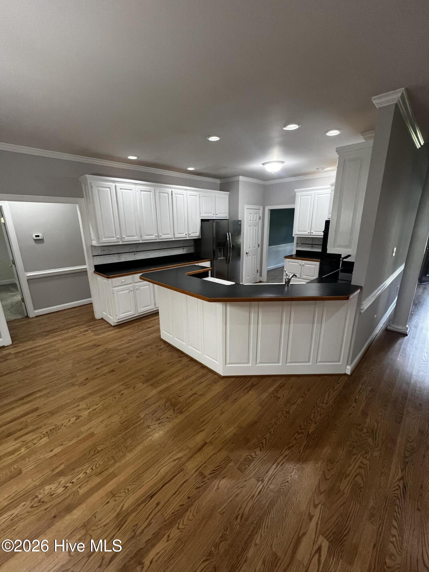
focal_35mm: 13
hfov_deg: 89.9
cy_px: 286
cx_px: 214
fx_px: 215
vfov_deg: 106.2
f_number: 1.8
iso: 200
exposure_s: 1/60
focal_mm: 1.57
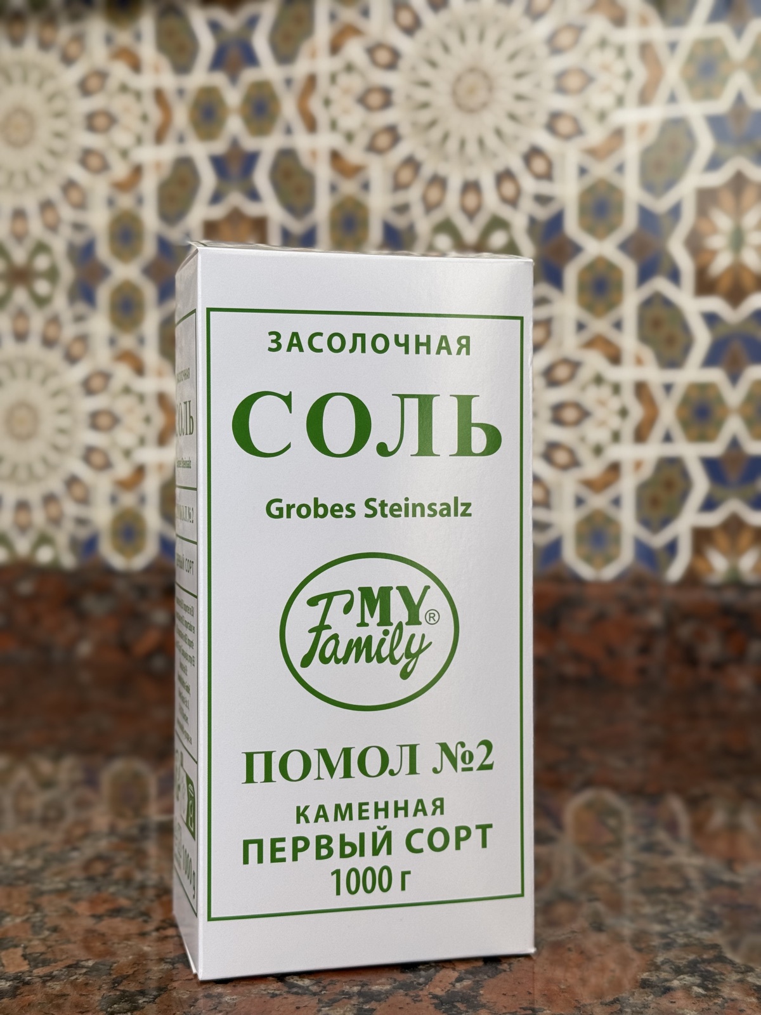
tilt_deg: -1.0
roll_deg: -0.3
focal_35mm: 48
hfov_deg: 30.3
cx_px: 380
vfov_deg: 39.7
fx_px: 1407
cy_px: 508
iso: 64
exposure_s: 1/379
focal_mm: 6.76
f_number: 1.78
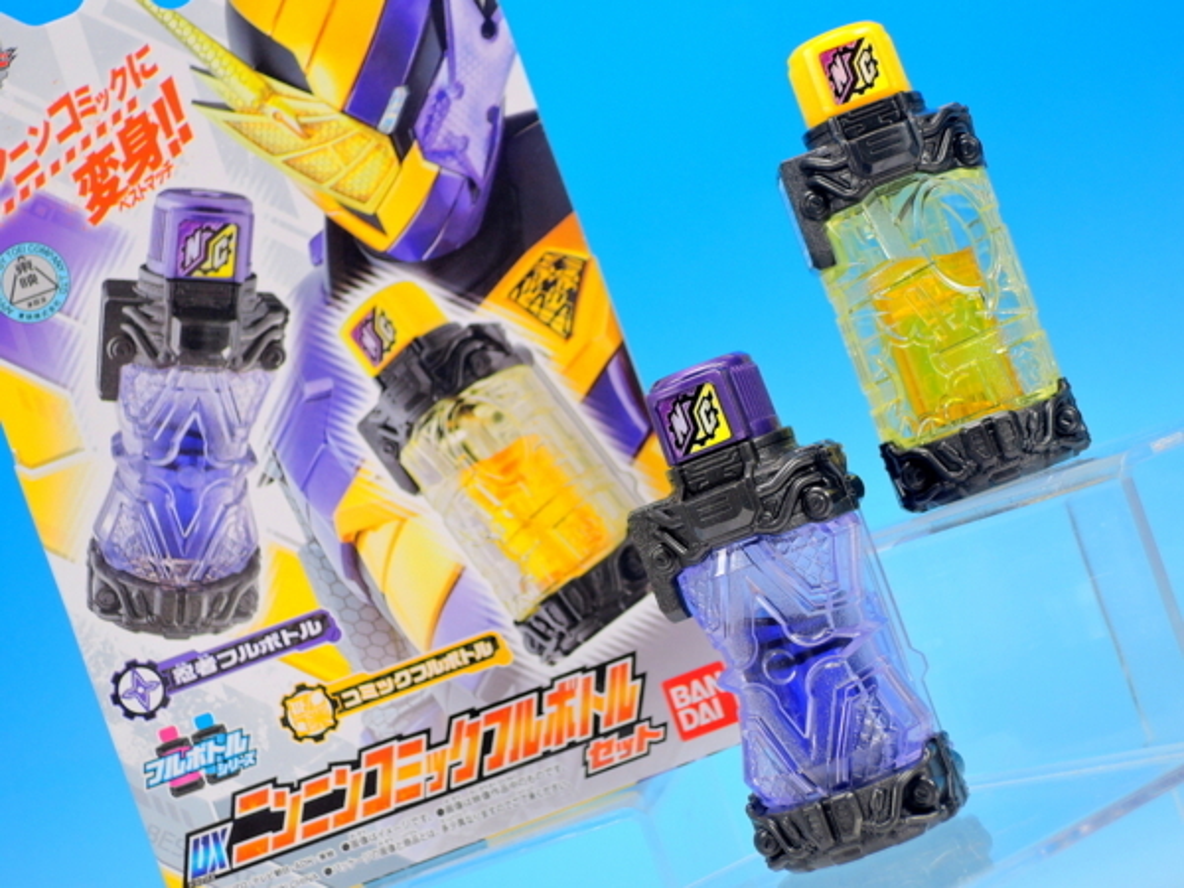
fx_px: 2292
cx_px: 592
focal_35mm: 67
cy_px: 444
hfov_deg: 29.0
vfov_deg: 21.9
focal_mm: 14.3
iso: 80
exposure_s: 1/2.5
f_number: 4
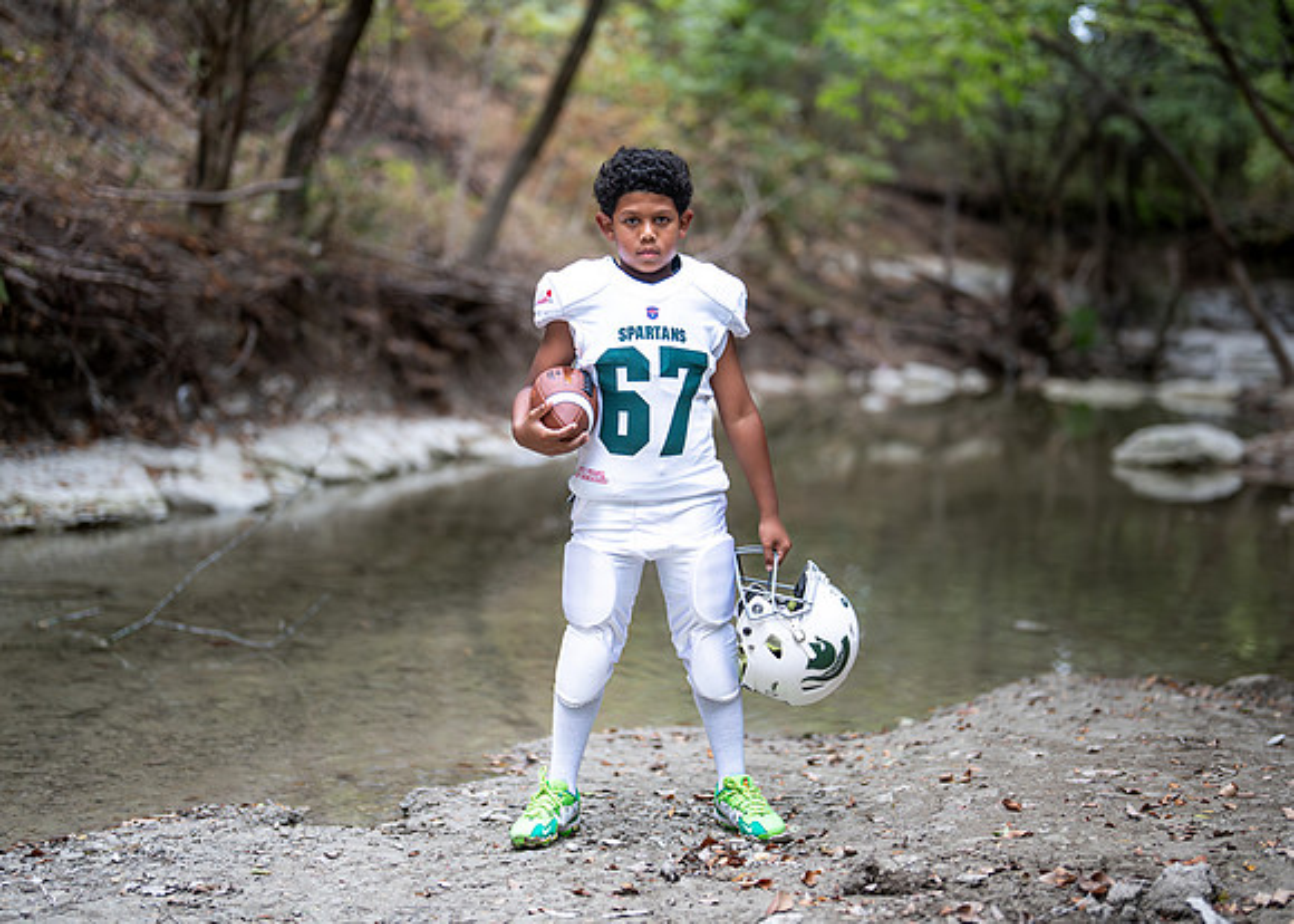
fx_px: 2218
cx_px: 676
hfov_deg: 32.5
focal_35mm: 60
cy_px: 420
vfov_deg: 23.5
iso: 320
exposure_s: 1/640
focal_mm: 50
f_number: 1.2
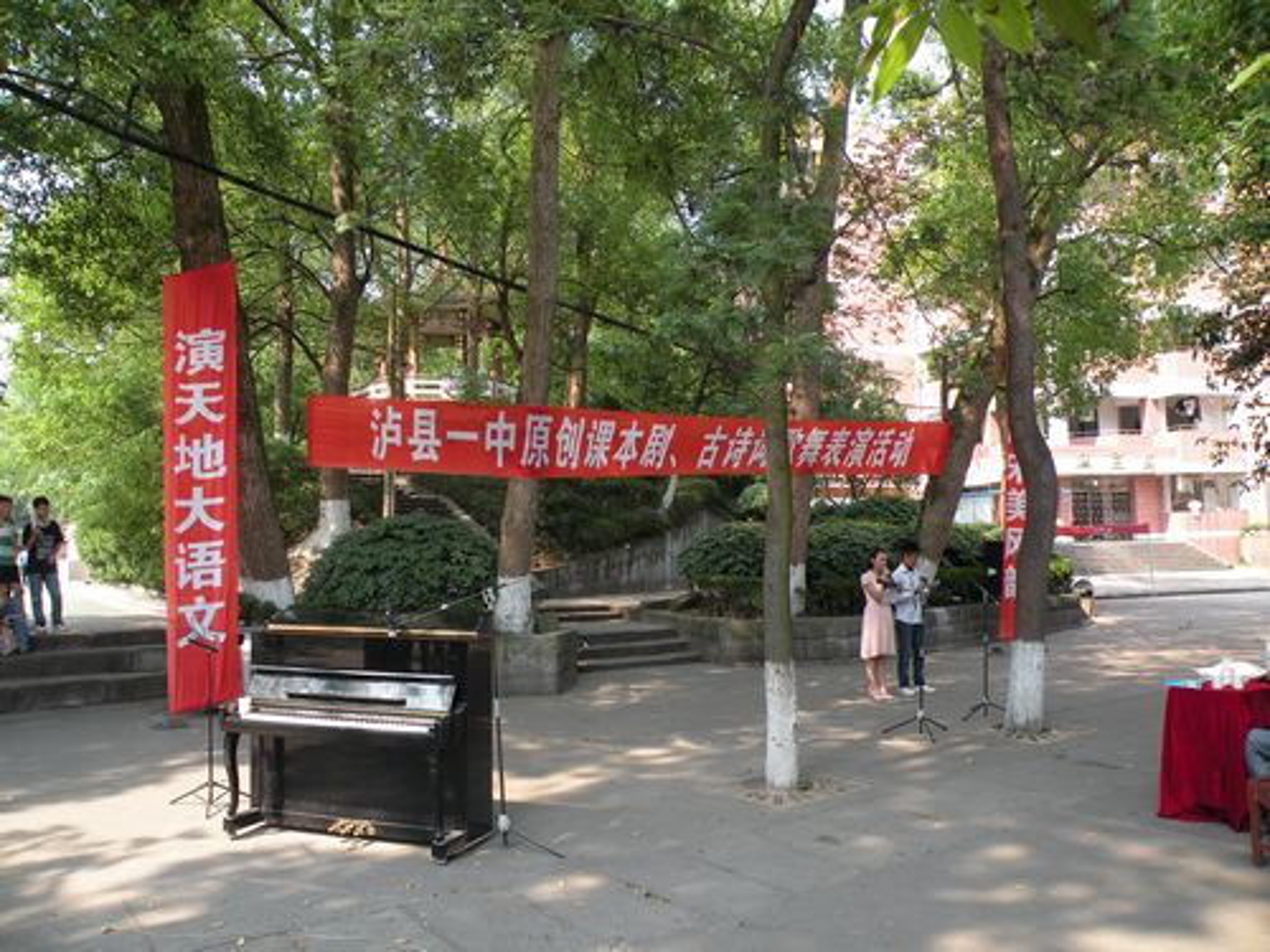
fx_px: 991
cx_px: 635
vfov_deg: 51.4
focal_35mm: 27
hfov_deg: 65.3
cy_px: 476
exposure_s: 1/104
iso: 64
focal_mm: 4.7
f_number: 4
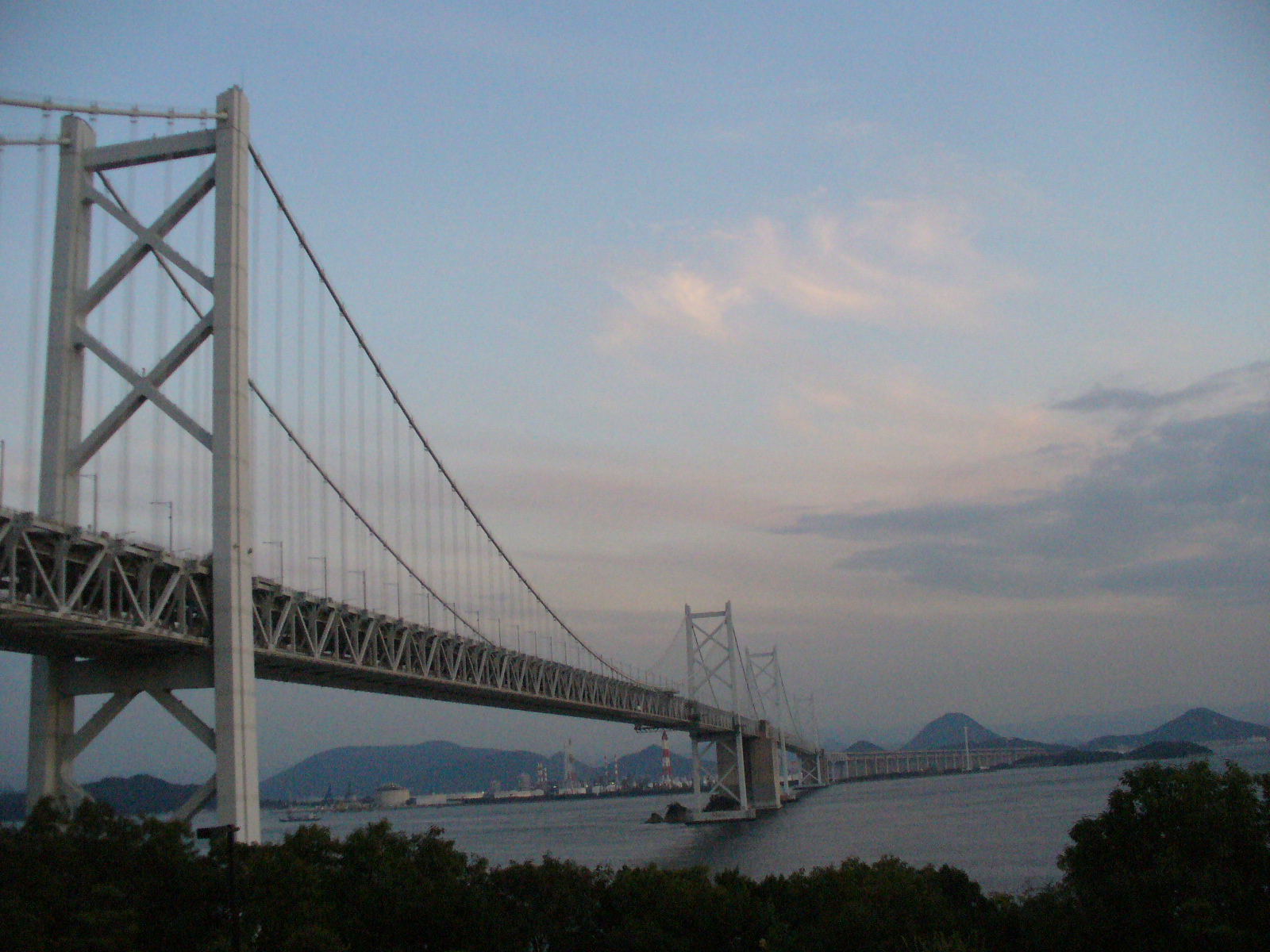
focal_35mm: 37
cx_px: 635
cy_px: 476
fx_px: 1357
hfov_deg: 50.1
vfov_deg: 38.7
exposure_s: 1/400
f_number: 2.8
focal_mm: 6.1
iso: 400
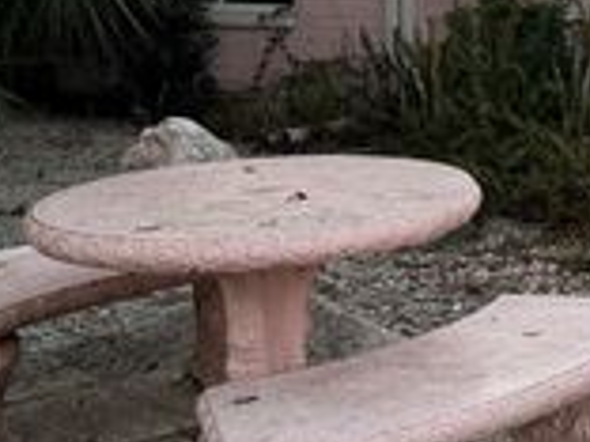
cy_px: 21
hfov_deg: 24.4
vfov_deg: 18.7
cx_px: 560
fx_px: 1312
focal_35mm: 77
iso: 200
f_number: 1.78
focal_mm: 6.76
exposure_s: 1/125
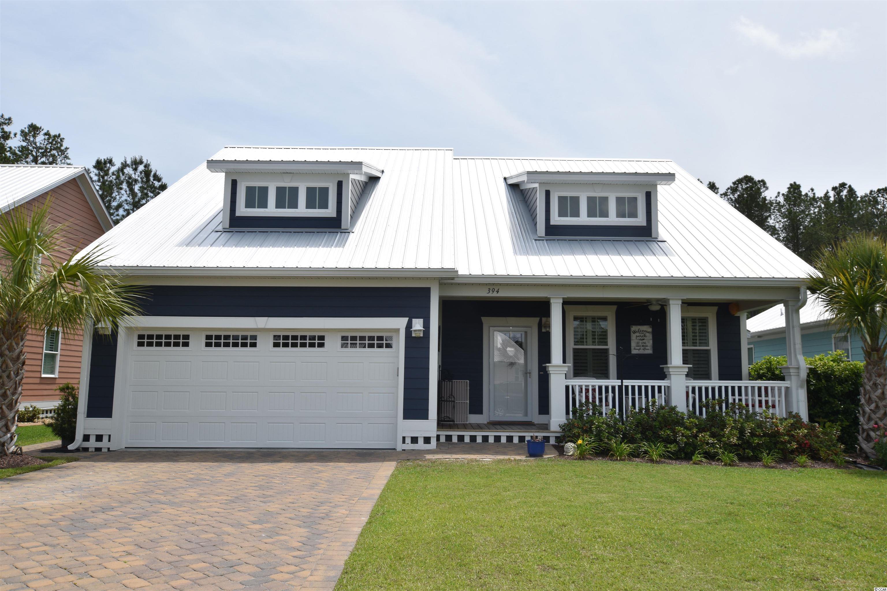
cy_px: 296
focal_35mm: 30
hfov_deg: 61.9
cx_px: 444
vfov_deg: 43.6
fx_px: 739
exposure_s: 1/200
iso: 100
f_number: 11
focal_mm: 20
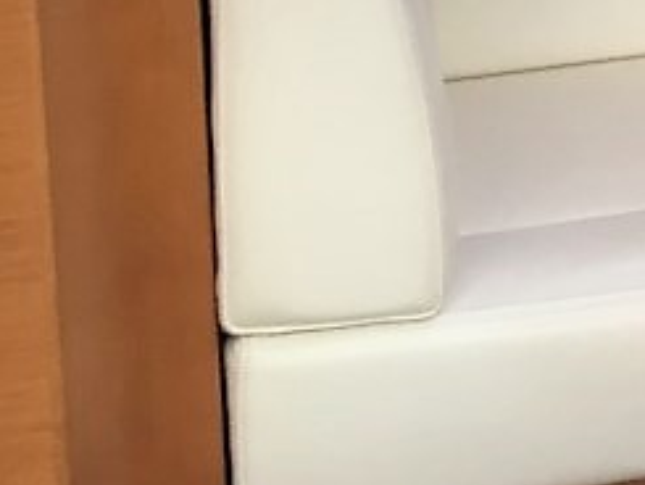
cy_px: -401
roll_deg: -0.3
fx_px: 2256
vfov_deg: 11.4
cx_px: 1282
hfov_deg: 13.8
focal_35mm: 121
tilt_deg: -9.2
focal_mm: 4.15
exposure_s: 1/33
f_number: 2.2
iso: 50
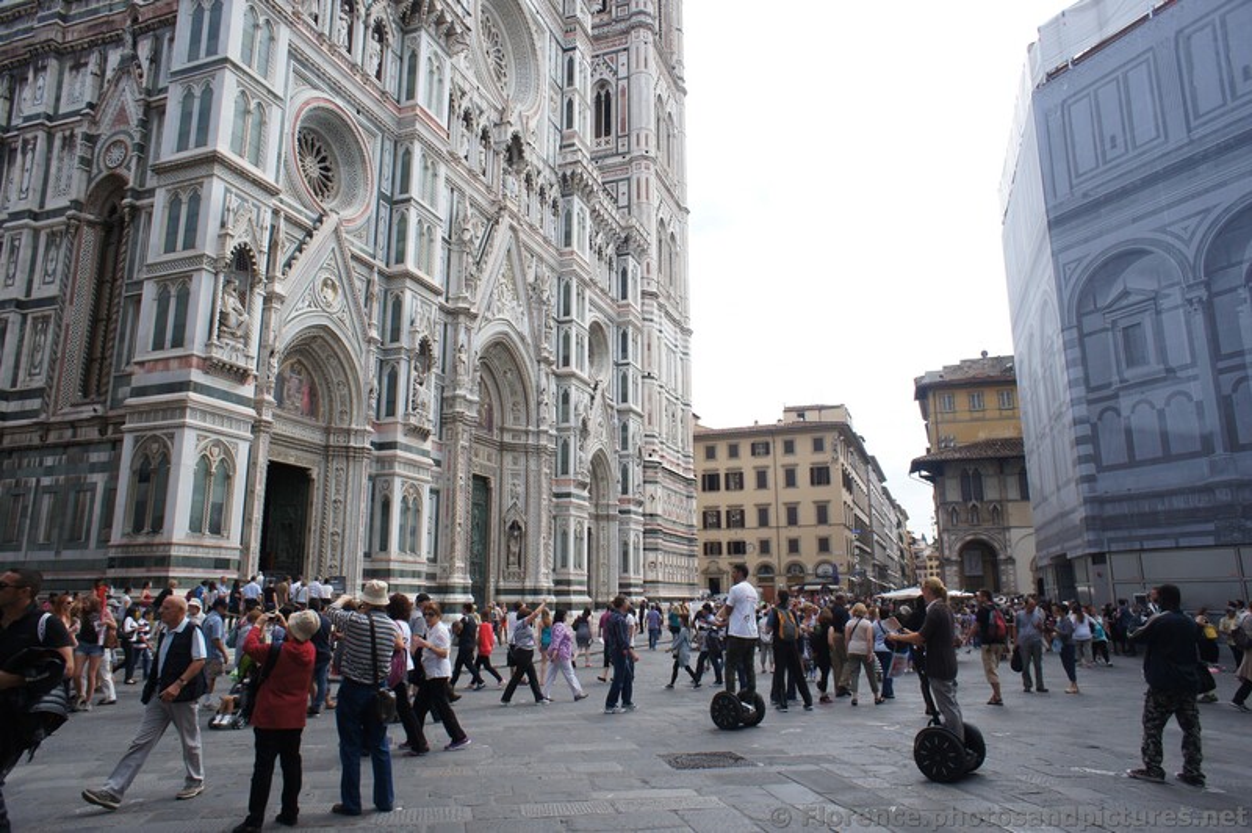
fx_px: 834
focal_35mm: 24
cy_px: 416
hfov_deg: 73.8
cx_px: 626
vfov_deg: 53.1
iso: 200
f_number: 6.3
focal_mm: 16
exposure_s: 1/400
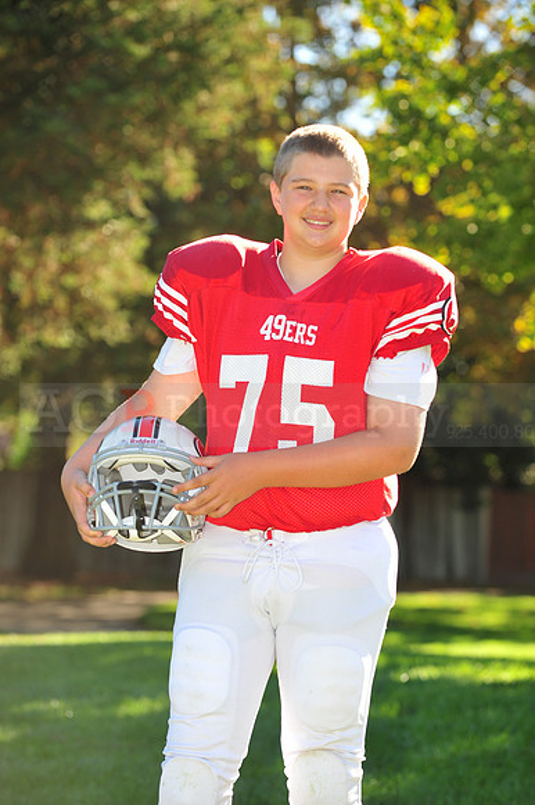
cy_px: 402
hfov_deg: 9.8
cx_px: 268
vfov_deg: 14.7
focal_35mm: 140
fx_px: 3124
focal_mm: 140
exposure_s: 1/320
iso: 200
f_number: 4.5
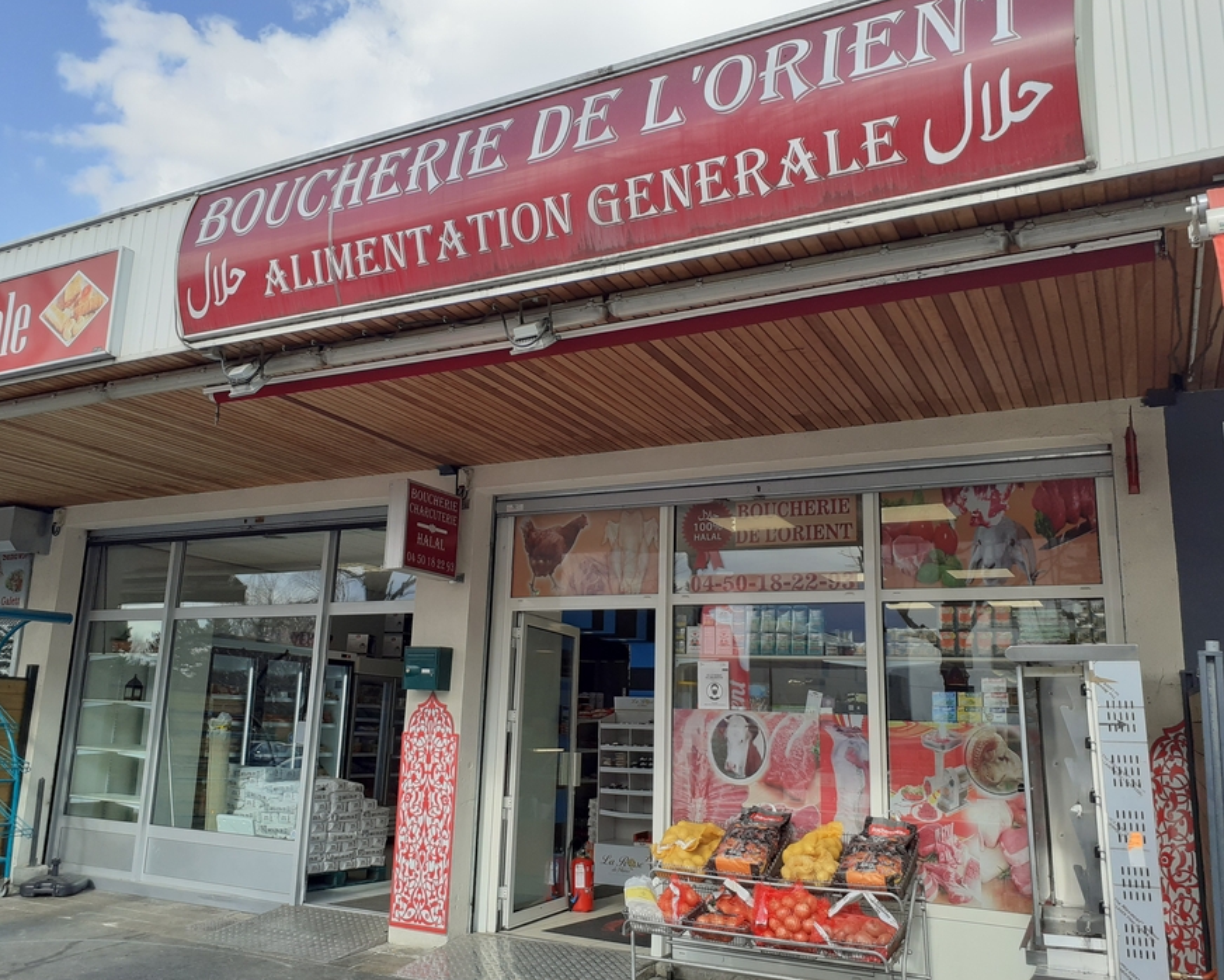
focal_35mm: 29
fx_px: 1051
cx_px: 556
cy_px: 490
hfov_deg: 60.3
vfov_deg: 50.0
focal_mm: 3.6
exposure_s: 1/552
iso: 40
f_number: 1.9
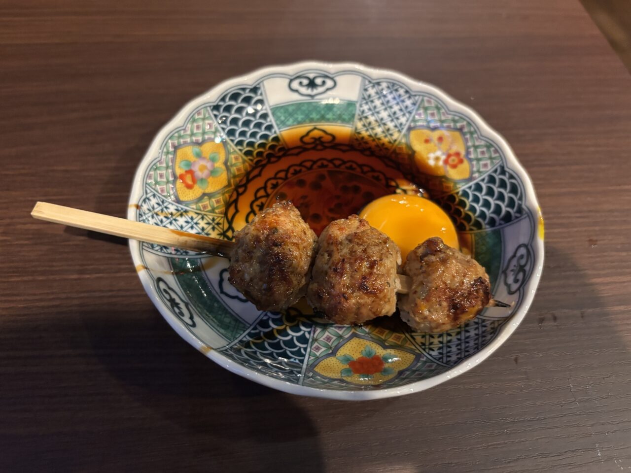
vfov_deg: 53.1
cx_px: 316
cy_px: 236
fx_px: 474
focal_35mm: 26
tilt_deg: -54.7
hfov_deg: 67.3
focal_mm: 5.96
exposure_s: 1/25
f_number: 1.6
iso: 500
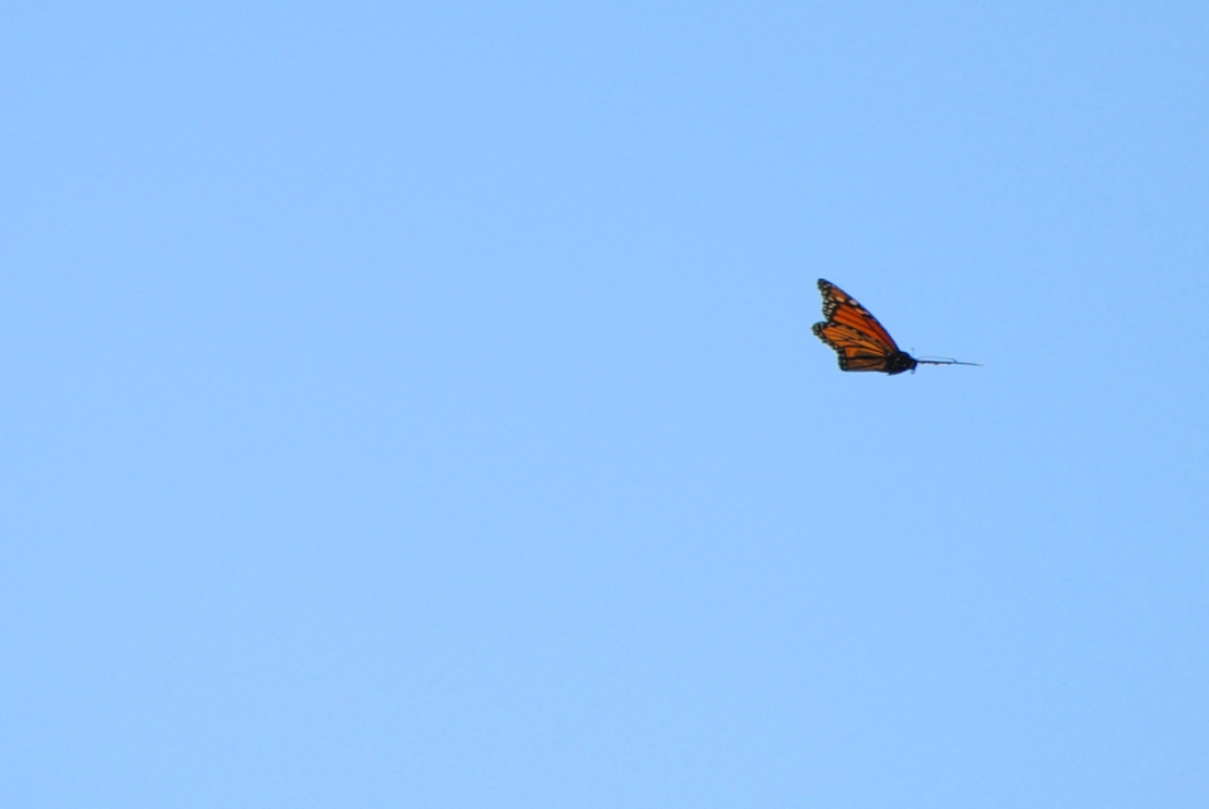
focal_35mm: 300
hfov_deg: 6.9
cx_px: 604
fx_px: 10085
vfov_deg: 4.6
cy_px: 404
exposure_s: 1/1600
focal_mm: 200
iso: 200
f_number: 5.6
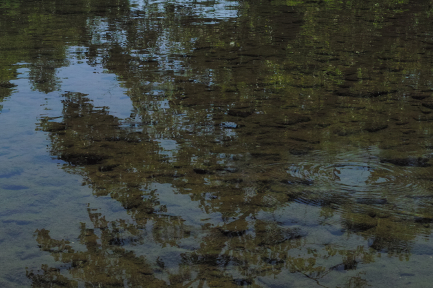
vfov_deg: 15.7
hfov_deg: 23.4
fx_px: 1034
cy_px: 27
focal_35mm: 86
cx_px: 103
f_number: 16
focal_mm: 30
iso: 200
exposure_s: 1/160
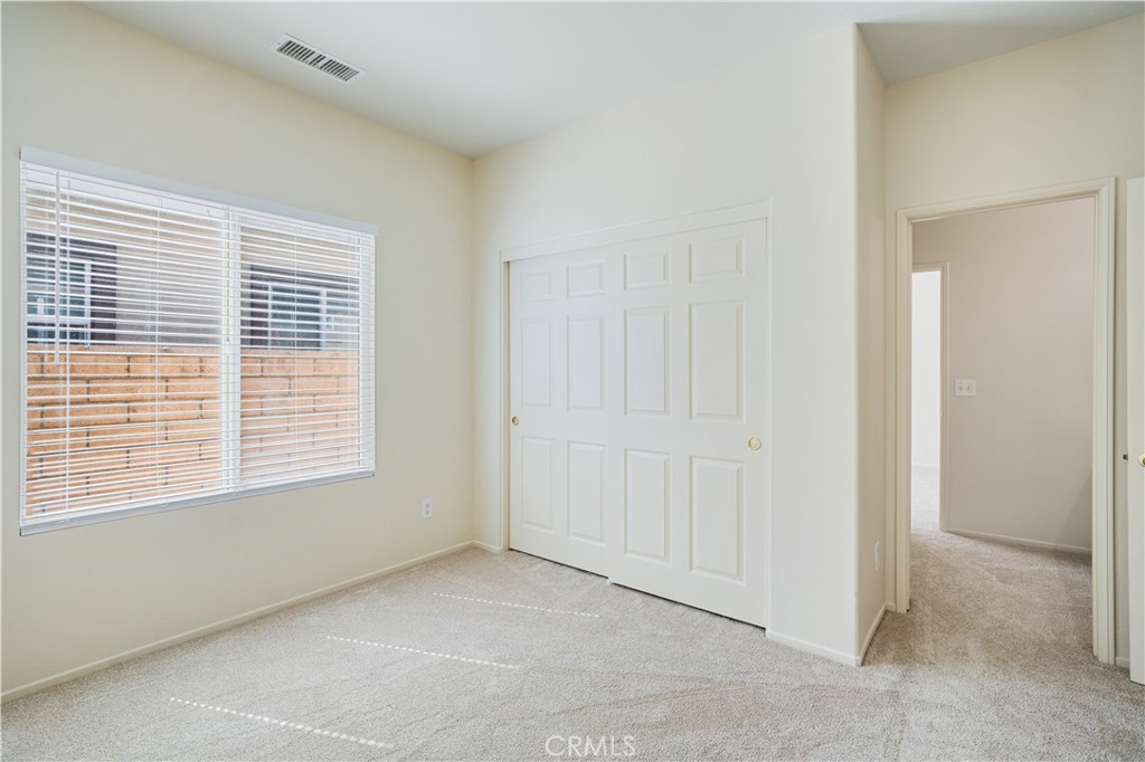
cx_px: 572
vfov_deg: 73.7
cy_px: 381
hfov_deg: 96.8
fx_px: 509
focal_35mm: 16
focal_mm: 16
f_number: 9
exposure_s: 1/10
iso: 160
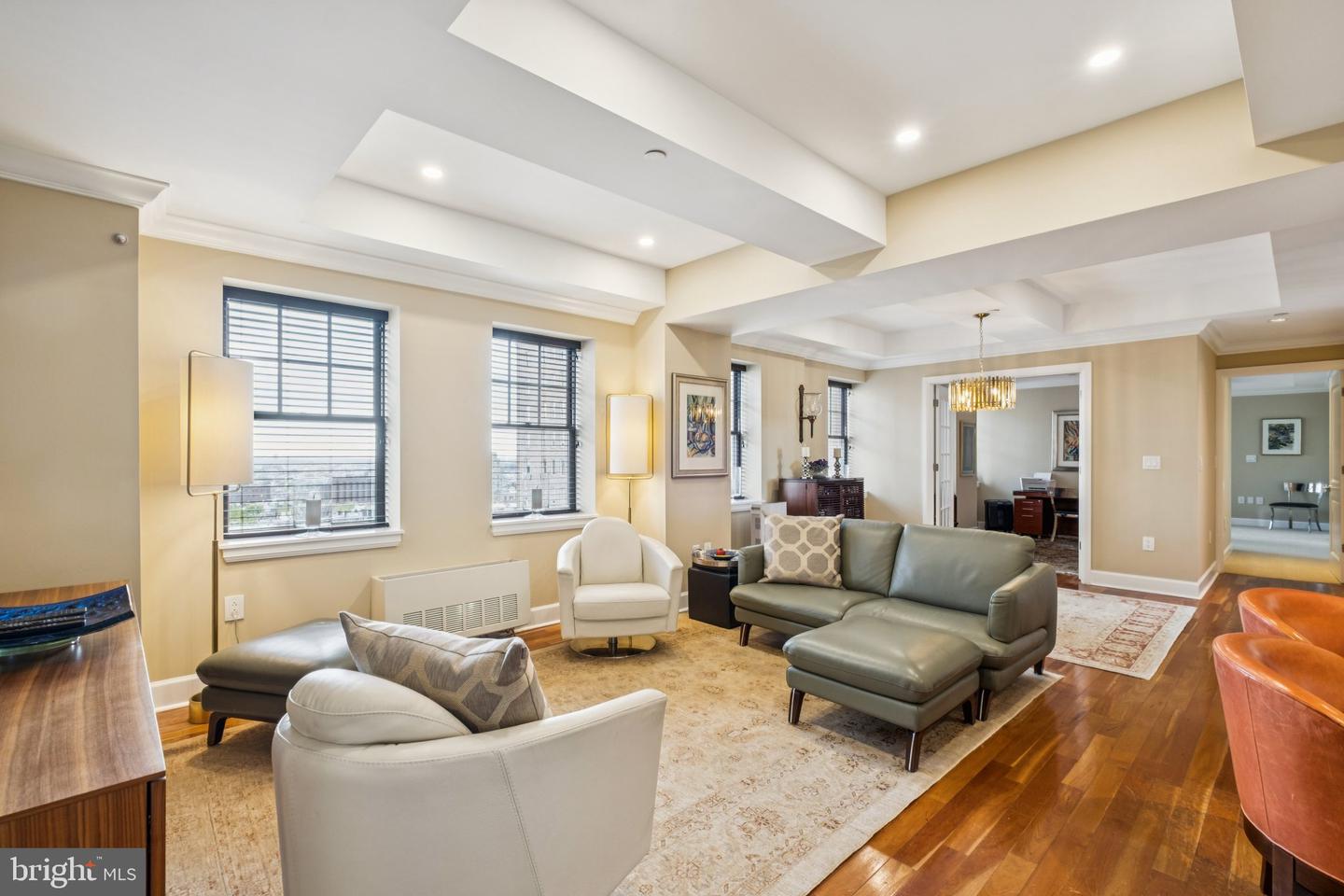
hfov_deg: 100.4
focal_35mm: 15
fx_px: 560
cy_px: 448
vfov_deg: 77.3
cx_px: 672
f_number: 8
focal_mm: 10
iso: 250
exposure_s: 1/12
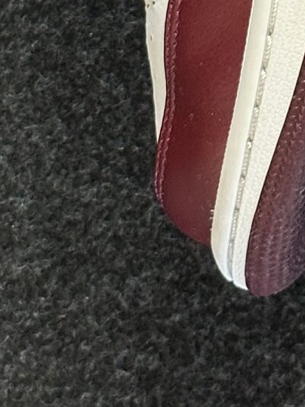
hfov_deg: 6.4
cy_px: -402
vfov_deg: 8.3
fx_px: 2680
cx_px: 424
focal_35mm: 228
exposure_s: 1/33
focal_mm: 6.86
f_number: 1.78
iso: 200
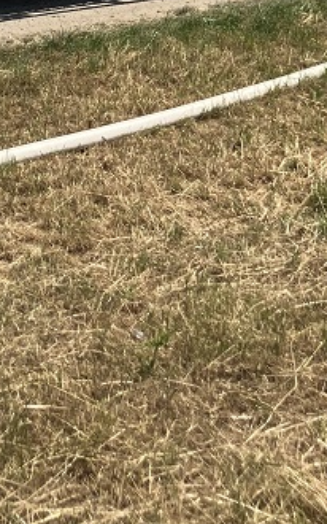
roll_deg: +0.5
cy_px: -189
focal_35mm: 96
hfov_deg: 13.5
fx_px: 1370
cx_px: 51
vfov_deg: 19.6
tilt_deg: +2.8
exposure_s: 1/2433
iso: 32
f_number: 1.8
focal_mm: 3.99
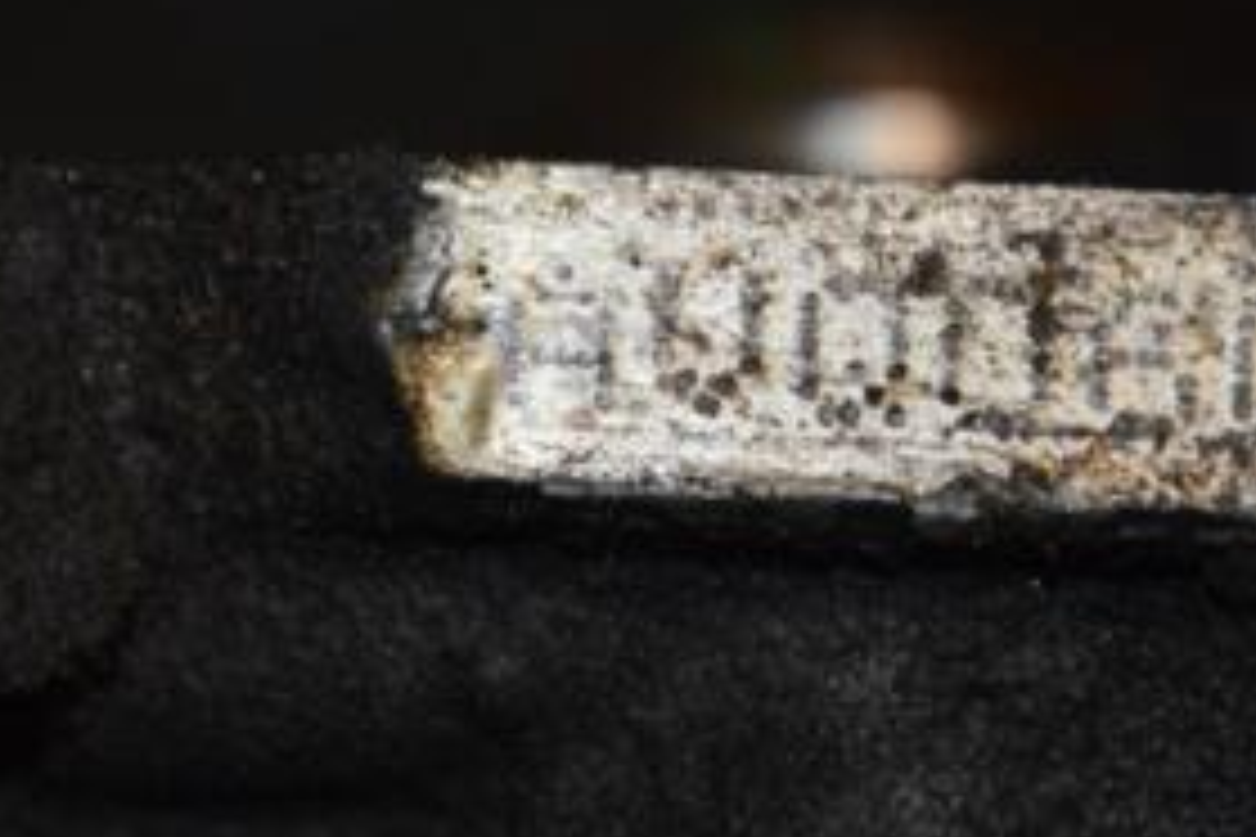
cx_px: 590
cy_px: 441
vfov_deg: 4.1
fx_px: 11829
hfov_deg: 6.1
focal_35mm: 339
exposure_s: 1/60
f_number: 5.6
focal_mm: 105
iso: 800
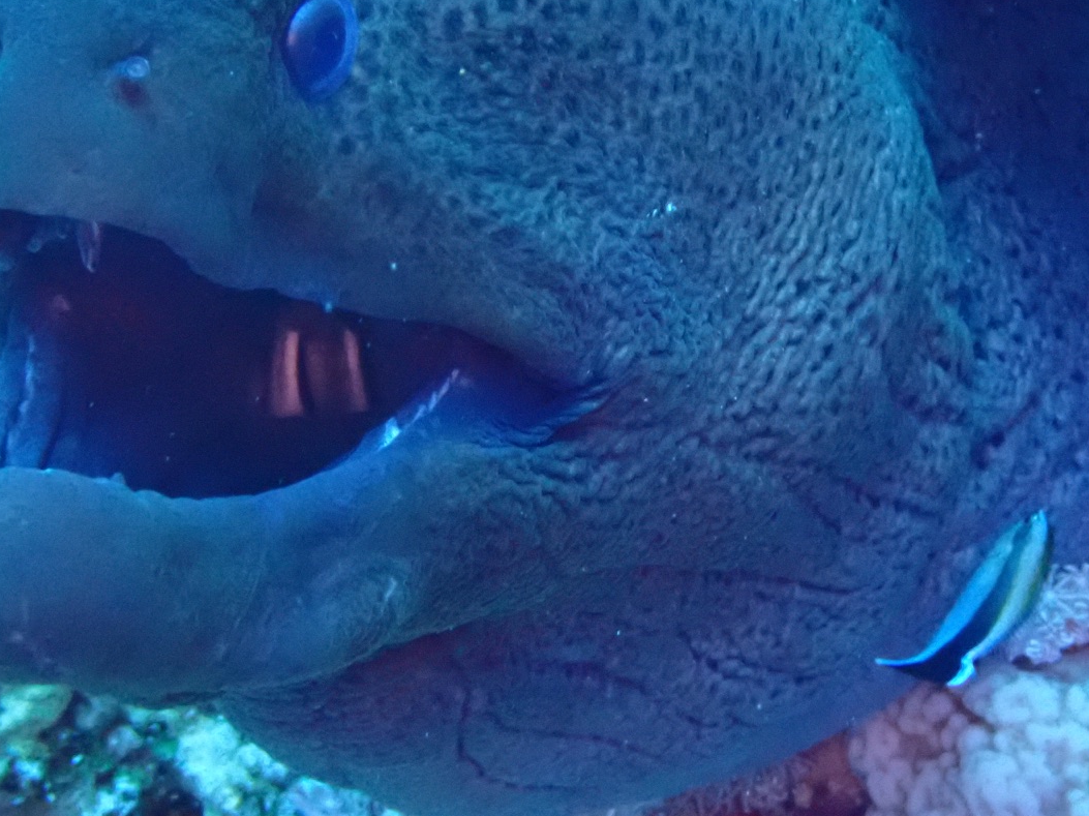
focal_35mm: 152
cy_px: 244
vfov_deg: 9.7
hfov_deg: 13.0
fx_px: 4780
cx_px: 619
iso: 1600
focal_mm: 18
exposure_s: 1/200
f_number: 6.3
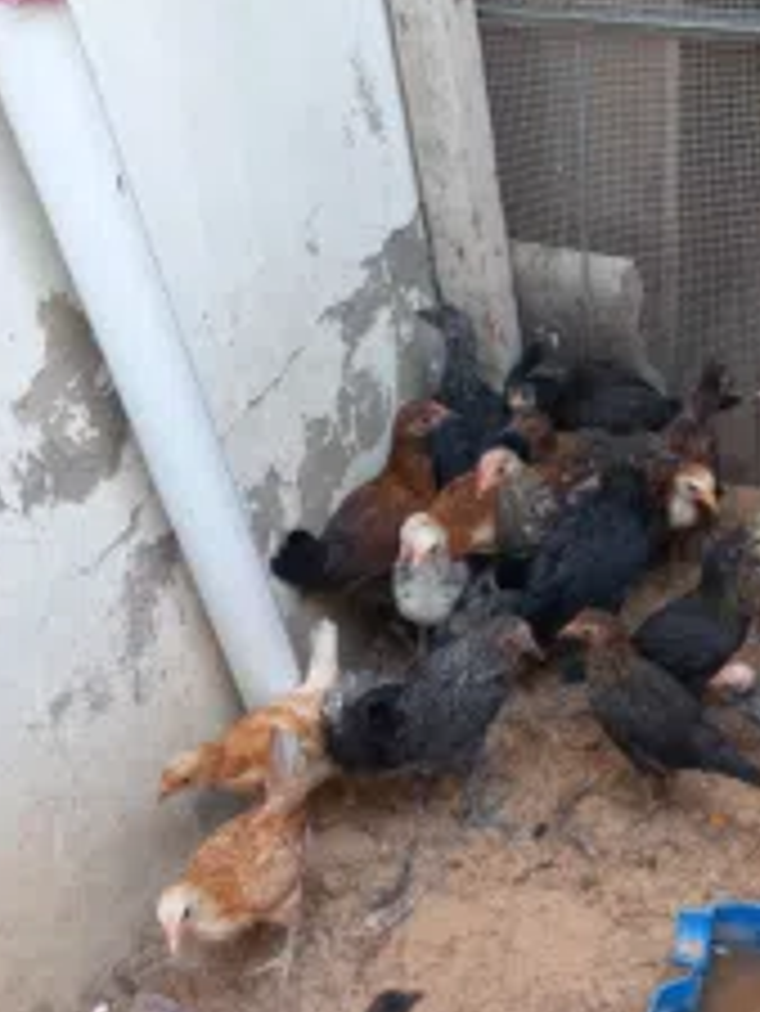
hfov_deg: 29.7
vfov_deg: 39.4
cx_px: 585
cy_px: 634
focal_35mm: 48
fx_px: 1404
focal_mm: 4
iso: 125
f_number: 1.8
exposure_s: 1/50
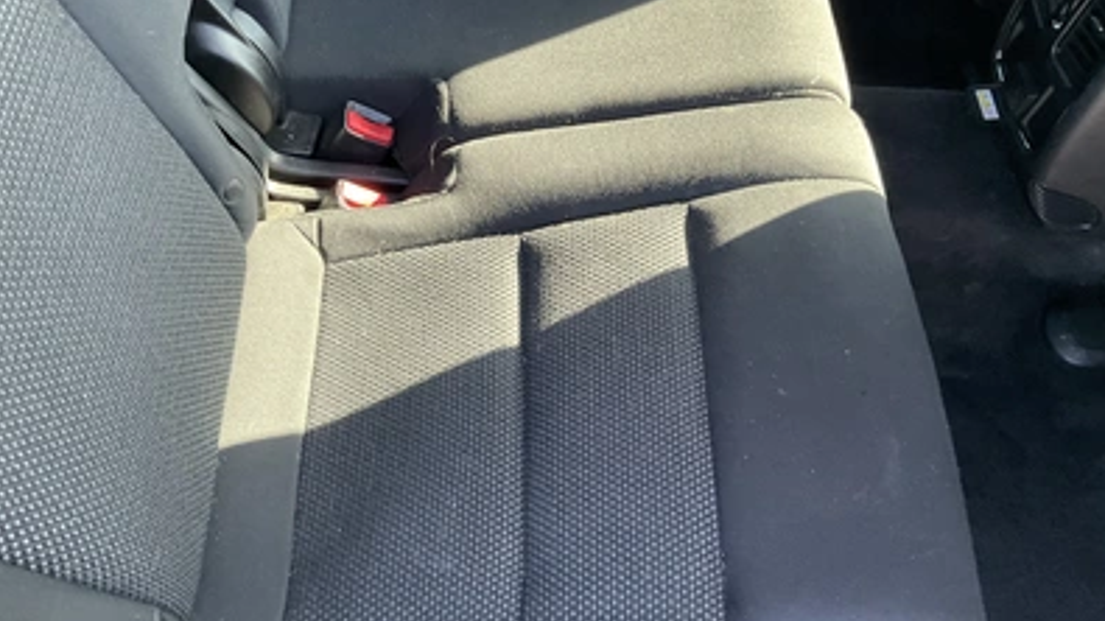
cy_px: 324
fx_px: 937
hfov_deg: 61.0
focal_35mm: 32
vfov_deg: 36.6
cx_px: 554
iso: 64
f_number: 1.8
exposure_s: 1/81
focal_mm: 3
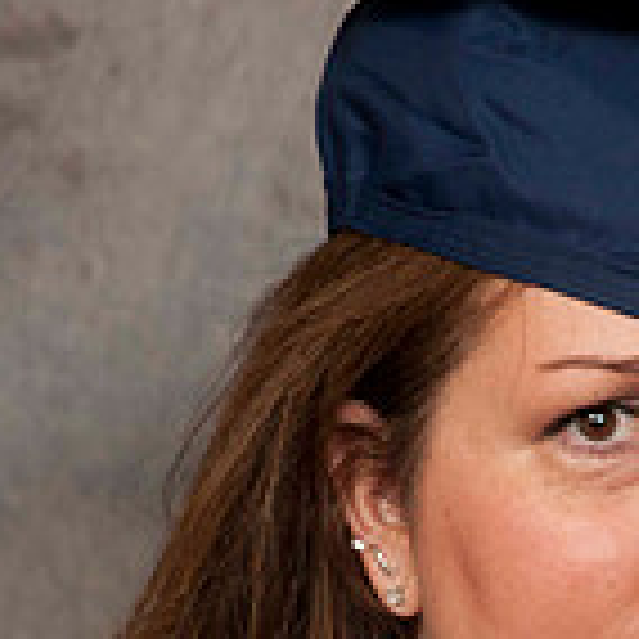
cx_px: 592
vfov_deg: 3.9
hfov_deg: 3.9
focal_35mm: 453
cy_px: 644
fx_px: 9461
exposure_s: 1/60
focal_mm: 112
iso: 200
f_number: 5.6
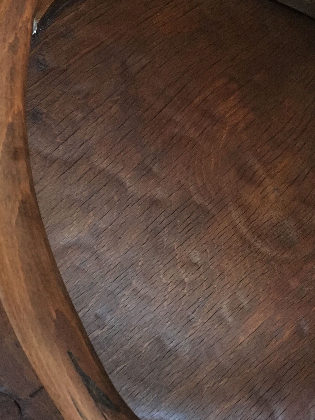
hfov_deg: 24.3
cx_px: 201
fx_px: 728
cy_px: 205
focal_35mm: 60
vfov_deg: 32.2
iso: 250
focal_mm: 4.15
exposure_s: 1/17
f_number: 2.2
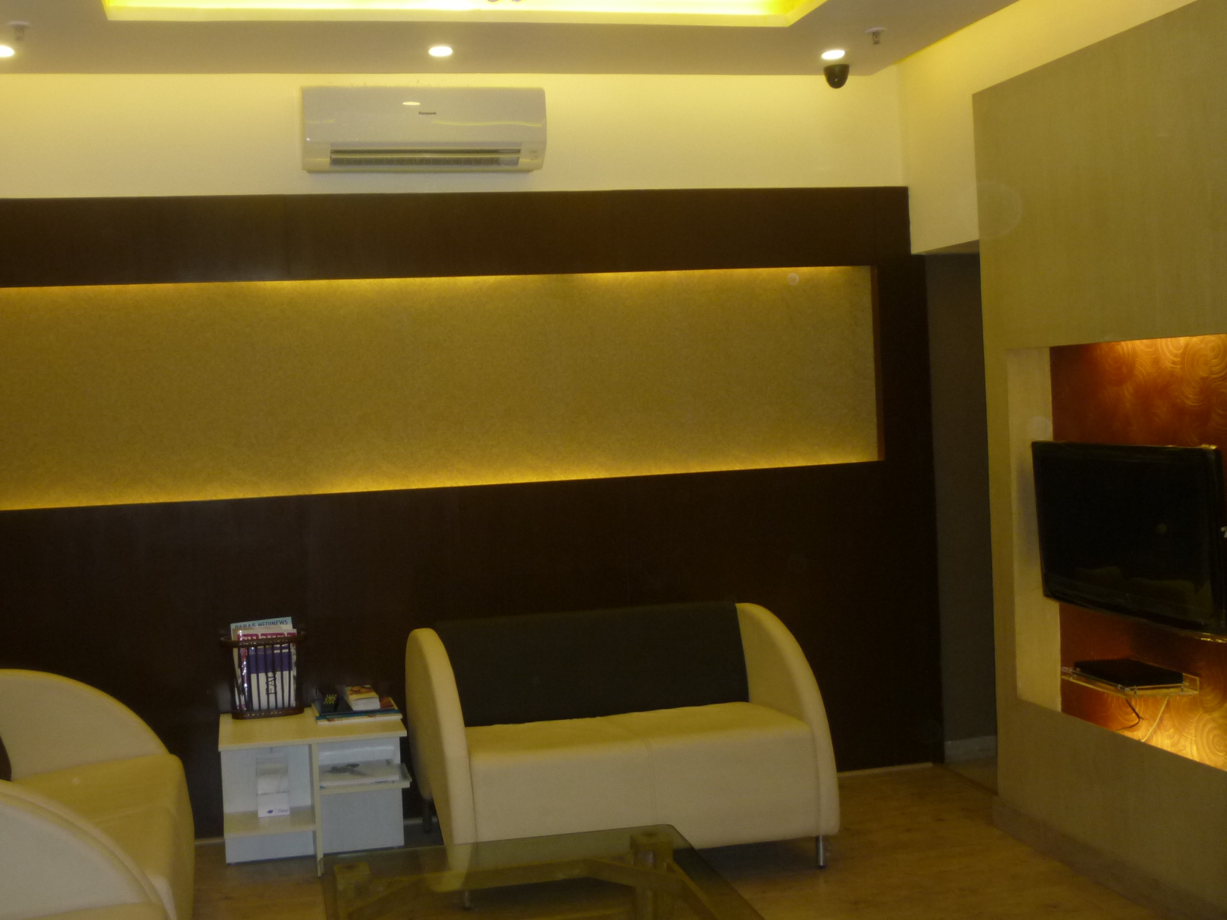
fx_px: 1276
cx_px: 483
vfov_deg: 39.6
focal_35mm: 36
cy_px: 421
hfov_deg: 51.0
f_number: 3.3
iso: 200
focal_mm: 5.2
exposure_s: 1/30
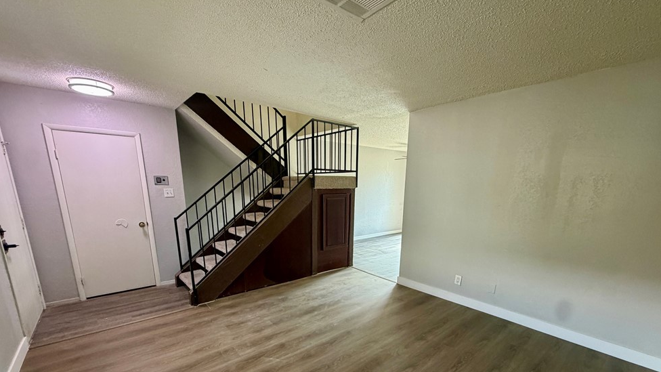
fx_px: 280
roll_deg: -0.4
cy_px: 247
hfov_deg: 99.4
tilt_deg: -12.9
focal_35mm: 16
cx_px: 335
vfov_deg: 65.4
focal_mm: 2.22
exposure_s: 1/60
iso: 400
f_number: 2.2
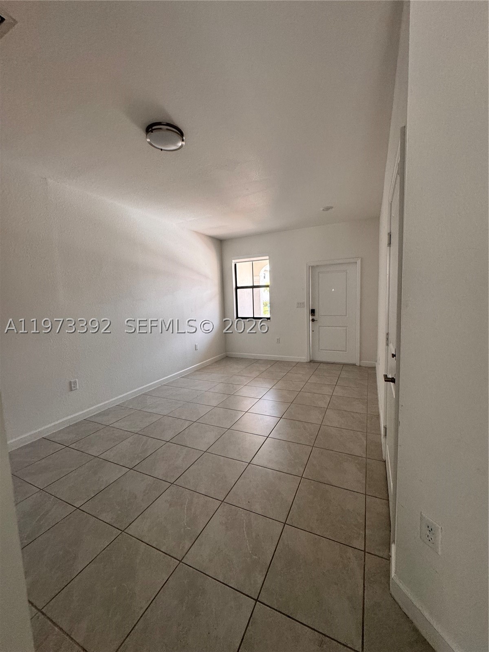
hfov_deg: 85.7
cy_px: 326
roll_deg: +2.9
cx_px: 244
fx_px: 264
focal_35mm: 14
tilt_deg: -5.8
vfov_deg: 102.1
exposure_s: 1/99
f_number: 2.2
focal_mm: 2.22
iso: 200
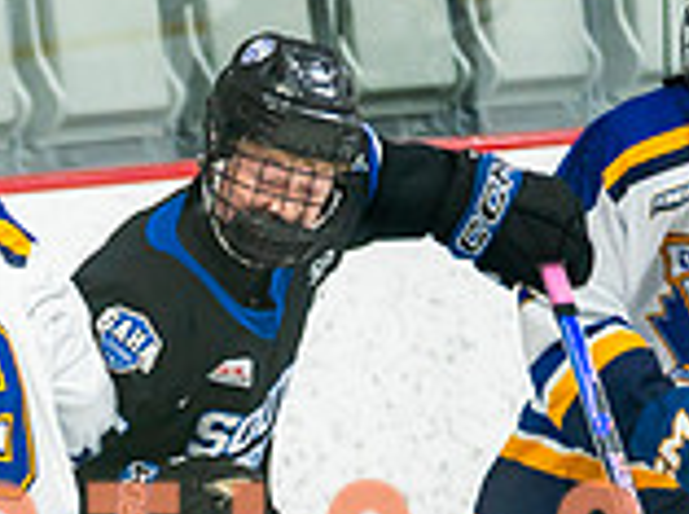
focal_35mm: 330
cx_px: -157
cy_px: 626
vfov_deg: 4.5
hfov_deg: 6.0
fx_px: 6553
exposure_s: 1/640
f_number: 2.8
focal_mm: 70
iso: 640
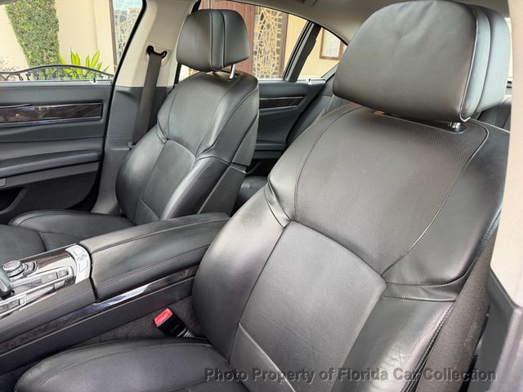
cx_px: 262
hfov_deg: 71.6
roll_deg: -3.8
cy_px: 196
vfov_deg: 56.8
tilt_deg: -21.3
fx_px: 363
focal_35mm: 24
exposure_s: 1/121
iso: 200
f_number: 1.78
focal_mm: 6.76
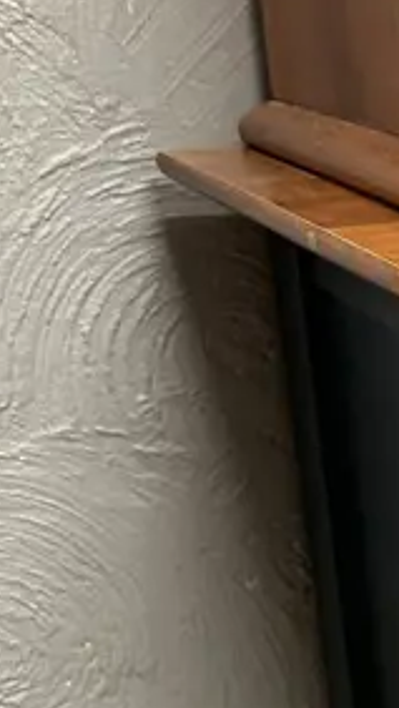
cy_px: 861
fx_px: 1784
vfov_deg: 20.9
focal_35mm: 95
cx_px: 683
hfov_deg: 11.9
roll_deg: +1.8
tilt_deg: -28.4
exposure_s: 1/50
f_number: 1.78
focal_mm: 6.86
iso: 320
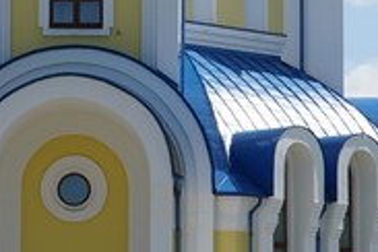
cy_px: -72
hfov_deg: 7.1
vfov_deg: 4.7
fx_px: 3034
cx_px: 103
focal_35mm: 289
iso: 200
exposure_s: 1/200
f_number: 14
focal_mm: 49
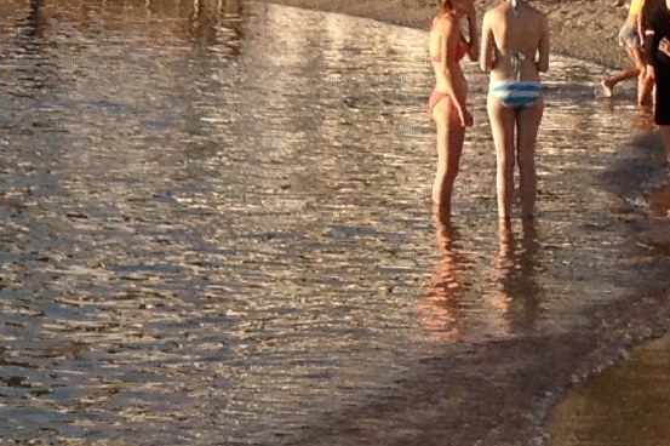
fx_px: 3999
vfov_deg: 6.3
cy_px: -341
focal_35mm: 215
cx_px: -204
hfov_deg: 9.4
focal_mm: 4.28
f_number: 2.4
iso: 50
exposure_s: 1/1453
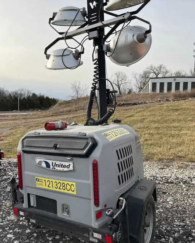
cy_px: 124
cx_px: 95
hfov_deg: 51.6
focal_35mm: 28
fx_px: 202
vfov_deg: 62.2
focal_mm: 5.1
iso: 50
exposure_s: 1/2024
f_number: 1.6
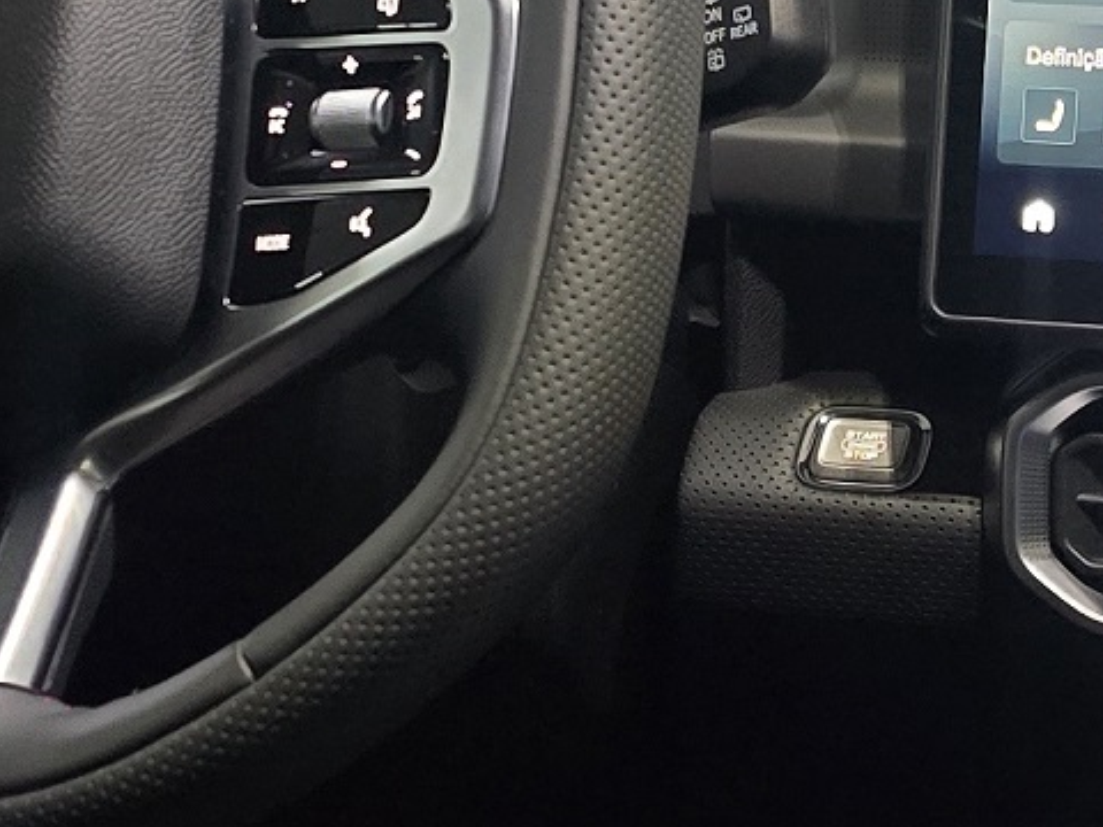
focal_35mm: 115
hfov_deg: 16.9
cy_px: 448
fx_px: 3664
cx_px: 954
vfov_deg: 12.9
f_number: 1.7
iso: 1250
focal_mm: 6.3
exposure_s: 1/30
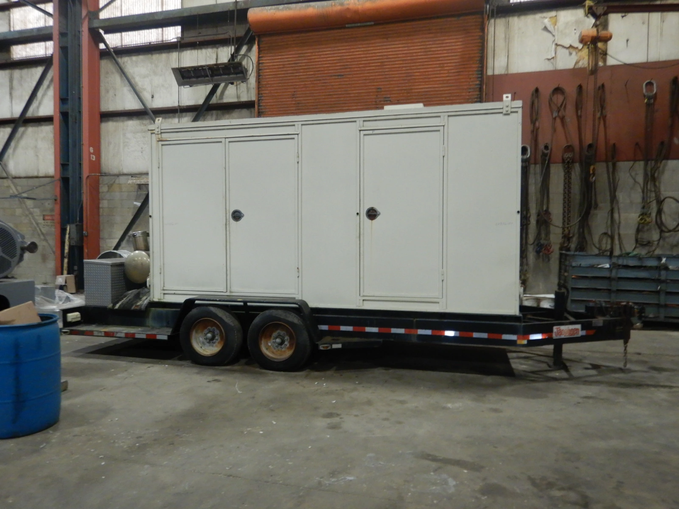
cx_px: 340
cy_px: 254
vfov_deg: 56.8
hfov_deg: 71.6
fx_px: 471
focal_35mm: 24
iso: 400
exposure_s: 1/15
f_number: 2.8
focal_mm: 4.3
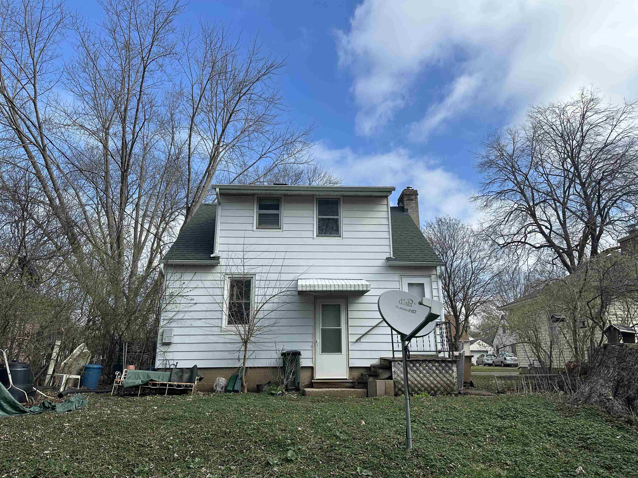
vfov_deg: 56.8
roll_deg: +0.3
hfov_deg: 71.6
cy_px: 239
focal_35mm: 24
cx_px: 319
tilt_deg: +17.1
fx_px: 442
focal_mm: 6.86
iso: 80
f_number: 1.78
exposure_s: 1/3861
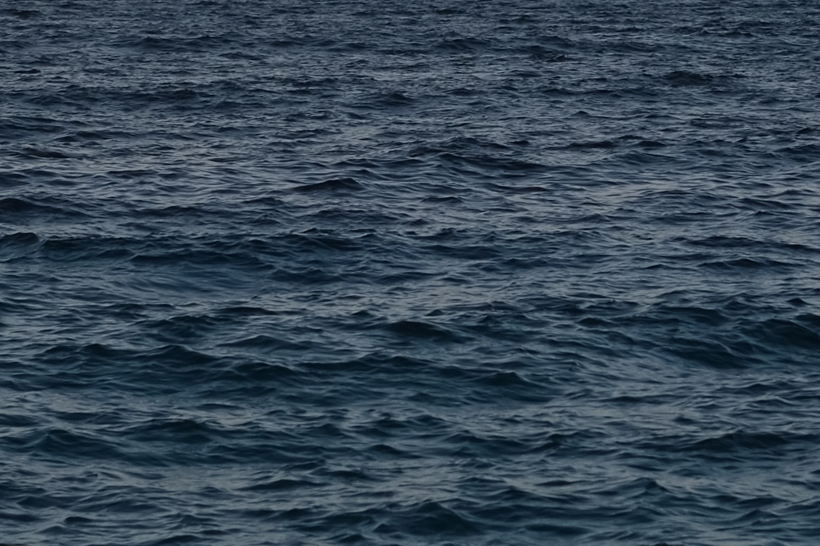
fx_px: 5466
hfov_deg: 8.6
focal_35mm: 240
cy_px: 29
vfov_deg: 5.7
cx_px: 502
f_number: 3.6
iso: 160
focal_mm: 35
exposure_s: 1/170
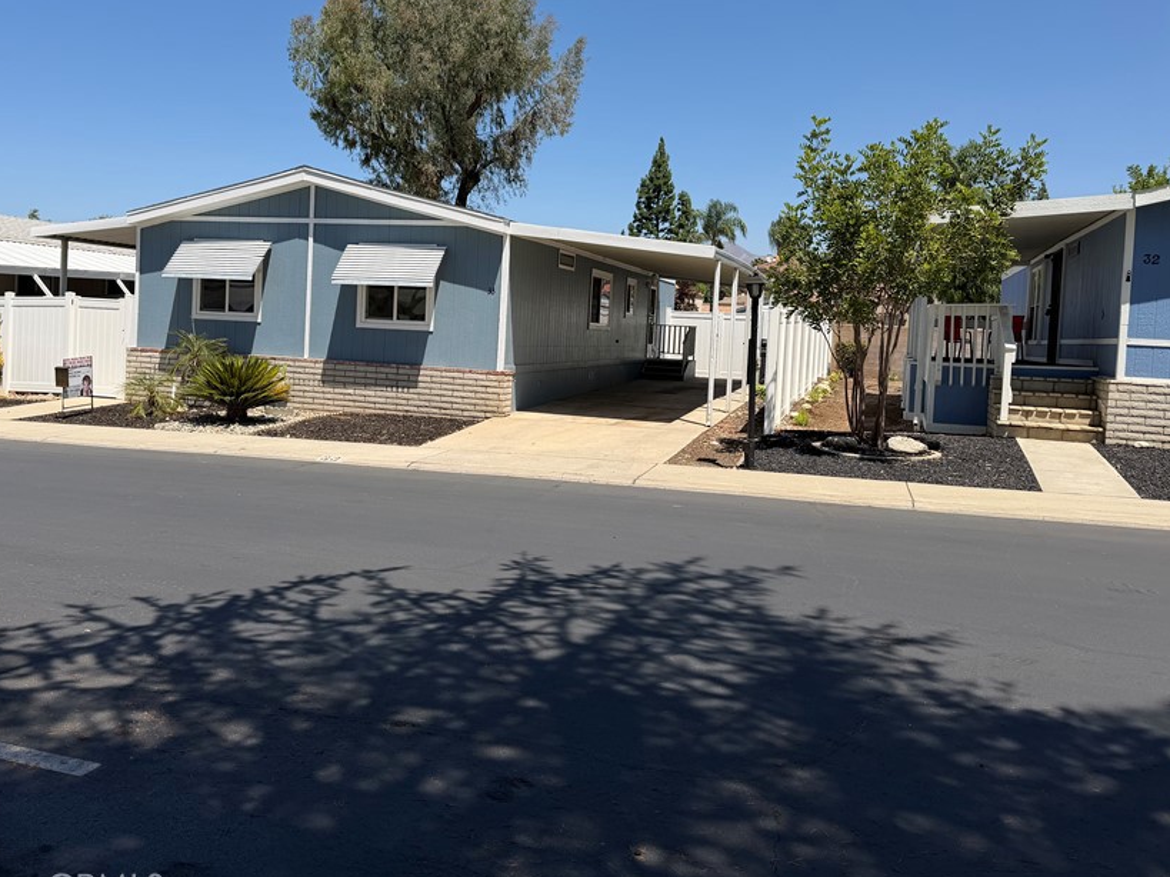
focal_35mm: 30
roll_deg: -2.9
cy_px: 359
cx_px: 496
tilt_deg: -2.2
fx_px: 1014
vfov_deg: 46.6
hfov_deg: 59.7
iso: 80
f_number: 1.78
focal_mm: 6.76
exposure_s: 1/4975
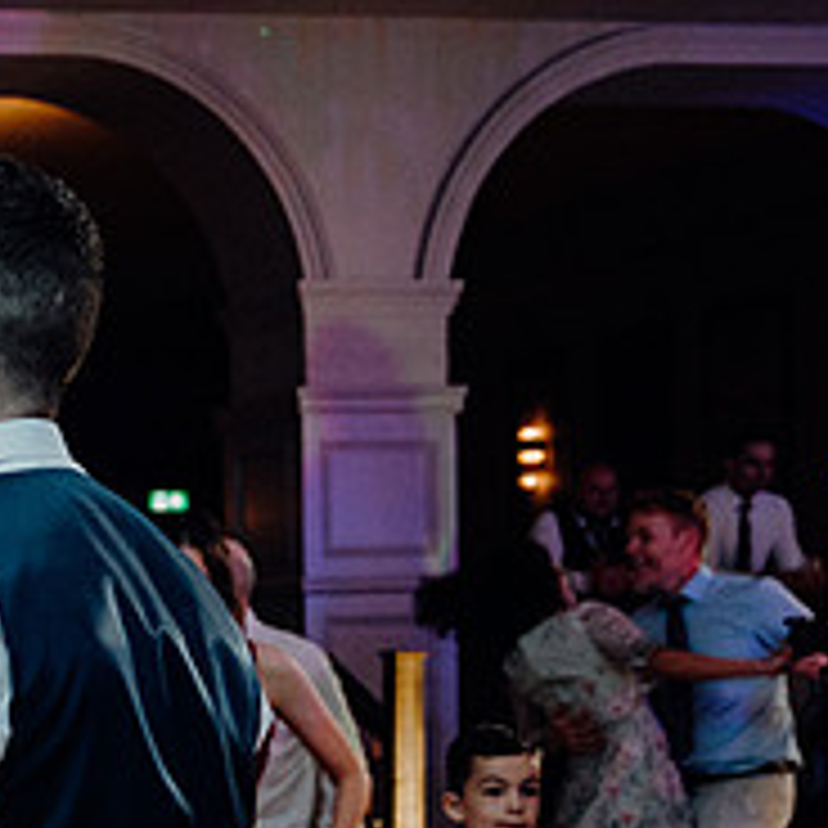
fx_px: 2463
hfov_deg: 17.4
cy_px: 785
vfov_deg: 18.7
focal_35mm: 91
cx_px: -378
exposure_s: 1/200
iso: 2500
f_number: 3.5
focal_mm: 34
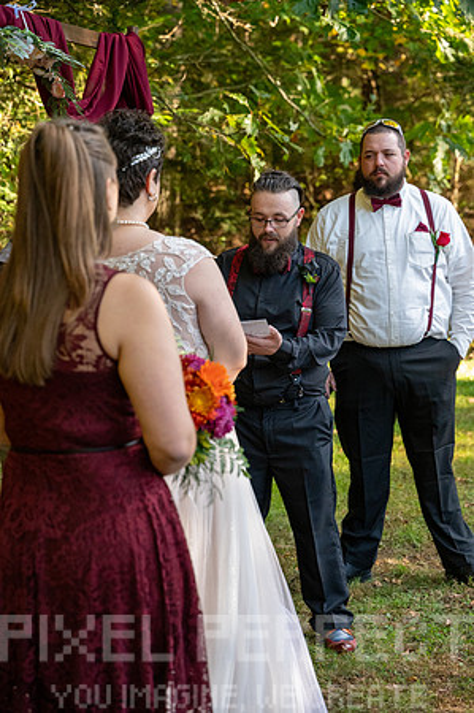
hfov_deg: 19.4
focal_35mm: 70
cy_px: 356
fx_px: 1386
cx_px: 237
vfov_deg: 28.9
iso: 6400
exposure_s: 1/3200
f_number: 4
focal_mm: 70
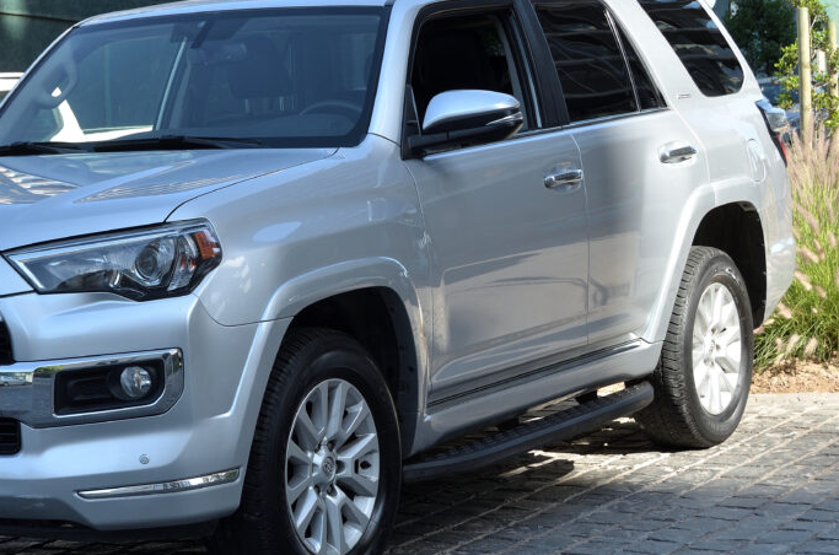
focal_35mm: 90
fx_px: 2093
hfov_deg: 22.5
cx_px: 228
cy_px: 300
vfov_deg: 15.1
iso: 200
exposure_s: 1/250
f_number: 8
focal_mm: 40
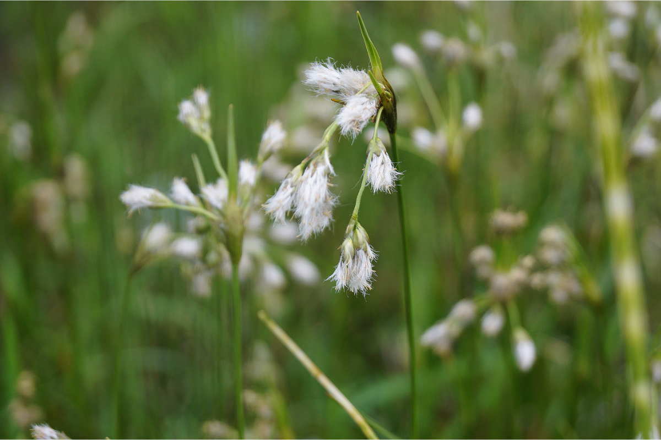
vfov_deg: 16.6
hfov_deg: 24.6
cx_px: 330
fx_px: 1515
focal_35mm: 82
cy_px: 220
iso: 250
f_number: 5.6
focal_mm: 55
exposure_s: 1/100
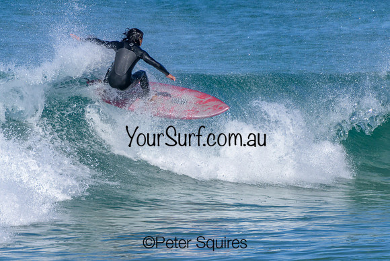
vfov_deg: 1.5
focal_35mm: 921
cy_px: 137
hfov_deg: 2.2
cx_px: 188
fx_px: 9974
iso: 800
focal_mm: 800
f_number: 11
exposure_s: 1/2000
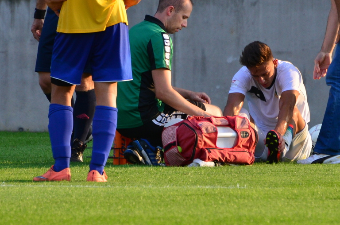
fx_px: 6623
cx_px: 216
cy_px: 58
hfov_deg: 2.9
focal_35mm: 703
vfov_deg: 1.9
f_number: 5.6
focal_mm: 300
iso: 500
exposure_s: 1/500
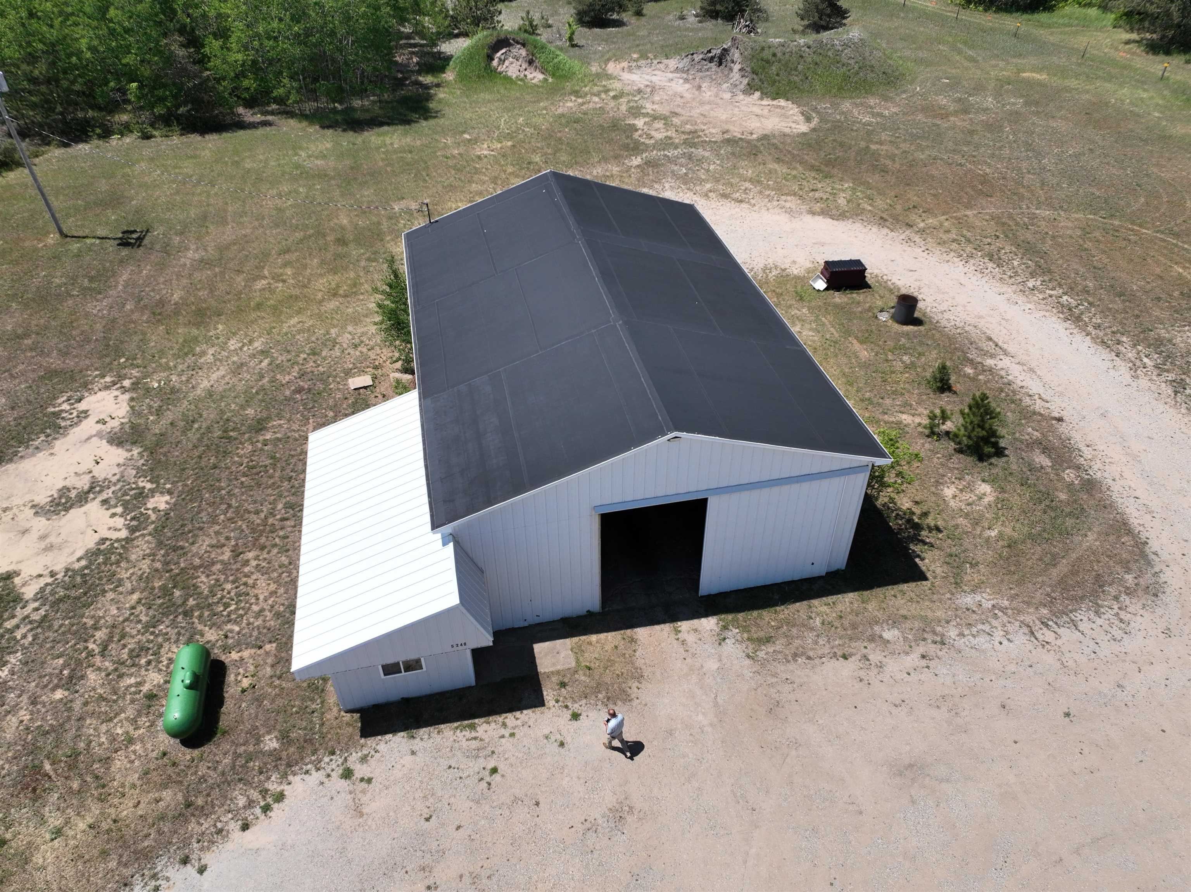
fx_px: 825
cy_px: 446
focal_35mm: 24
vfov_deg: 56.8
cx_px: 596
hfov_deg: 71.6
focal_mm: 12.29
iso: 200
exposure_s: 1/4000
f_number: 2.8
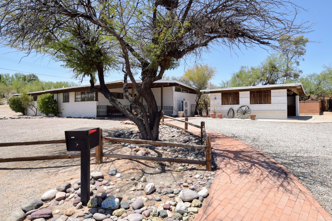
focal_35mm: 22
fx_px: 203
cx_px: 178
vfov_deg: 57.2
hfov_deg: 78.5
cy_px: 109
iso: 400
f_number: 9
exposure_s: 1/800
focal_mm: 12
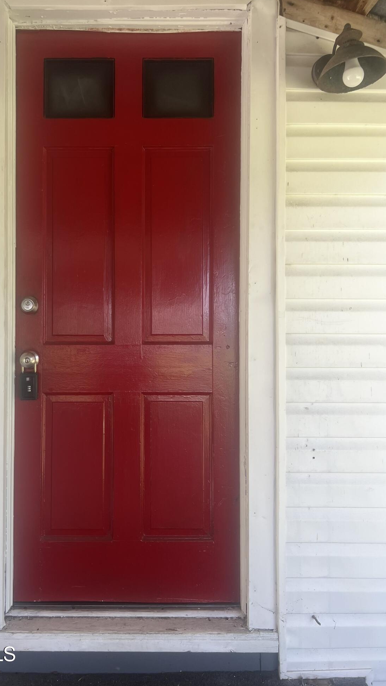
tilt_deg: +0.7
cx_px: 129
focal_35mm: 29
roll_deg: +0.0
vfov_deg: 66.1
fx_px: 528
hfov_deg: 39.7
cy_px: 335
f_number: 1.5
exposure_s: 1/164
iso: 40
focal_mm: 5.7
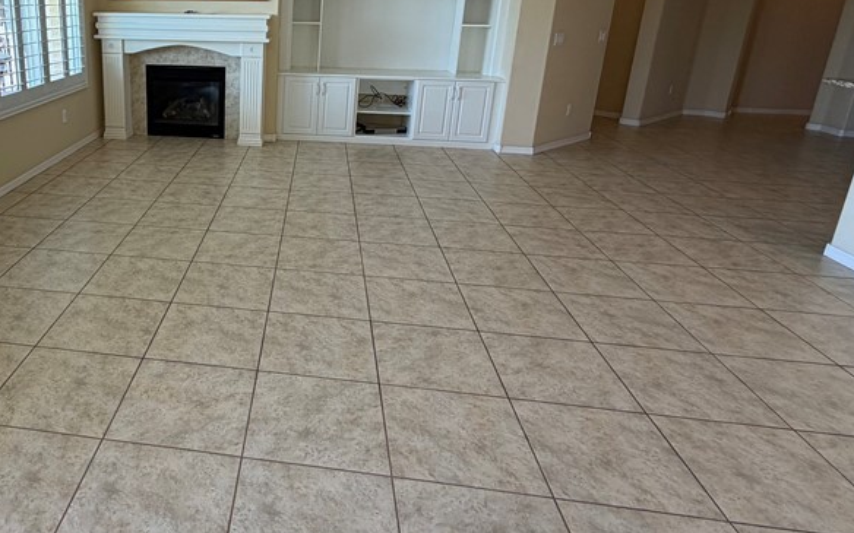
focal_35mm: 26
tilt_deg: -16.0
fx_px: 605
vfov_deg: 46.8
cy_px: 174
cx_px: 225
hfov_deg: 66.5
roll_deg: -0.2
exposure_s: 1/120
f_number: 2.2
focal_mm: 2.22
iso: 100
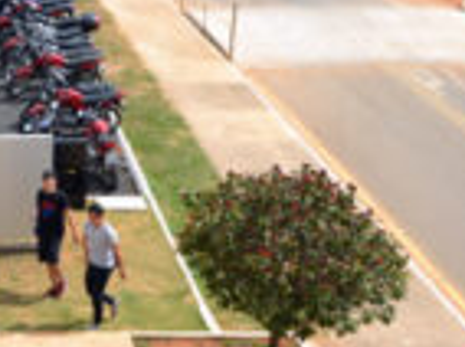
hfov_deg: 17.8
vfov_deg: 13.4
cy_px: 108
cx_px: 88
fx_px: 1475
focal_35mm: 110
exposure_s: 1/320
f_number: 8
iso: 100
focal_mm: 20
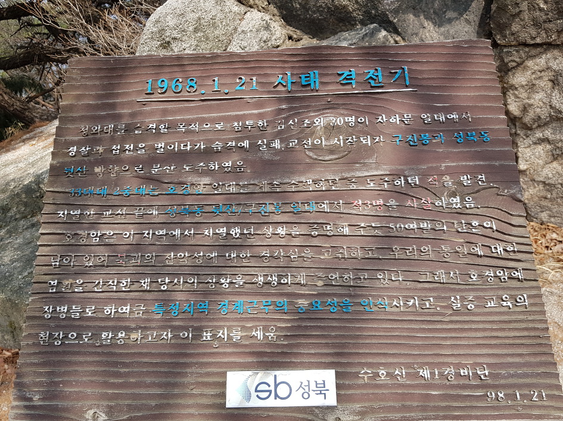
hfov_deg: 67.3
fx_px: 423
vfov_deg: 53.0
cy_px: 210
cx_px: 282
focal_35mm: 26
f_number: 1.7
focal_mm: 4.3
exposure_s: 1/1004
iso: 40
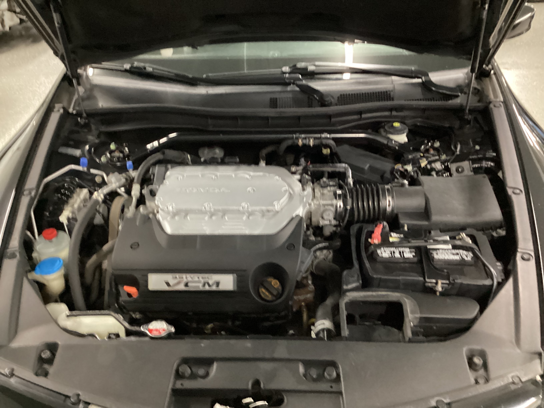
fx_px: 487
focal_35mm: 31
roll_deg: +2.0
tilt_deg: -34.5
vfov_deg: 45.4
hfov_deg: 58.4
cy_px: 204
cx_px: 272
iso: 800
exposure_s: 1/24
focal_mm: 3.3
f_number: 2.4
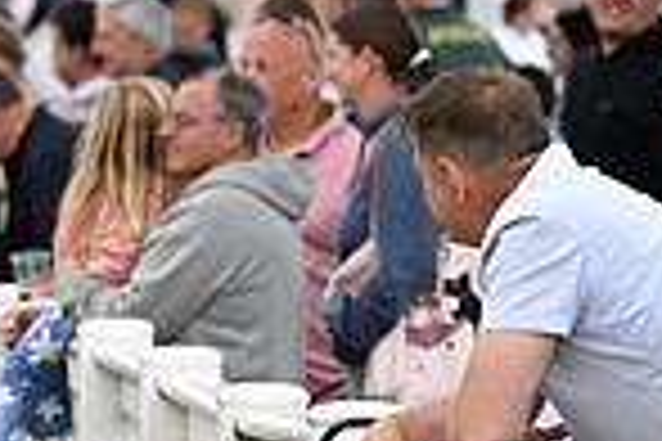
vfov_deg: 2.2
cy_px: 448
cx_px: -567
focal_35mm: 633
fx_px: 11639
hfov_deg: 3.2
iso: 800
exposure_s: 1/1250
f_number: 4.5
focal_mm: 160
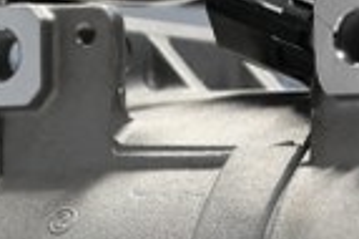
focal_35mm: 233
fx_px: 2322
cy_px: 380
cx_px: 216
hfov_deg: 8.8
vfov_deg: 5.8
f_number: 5.3
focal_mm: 37
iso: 900
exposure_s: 1/60
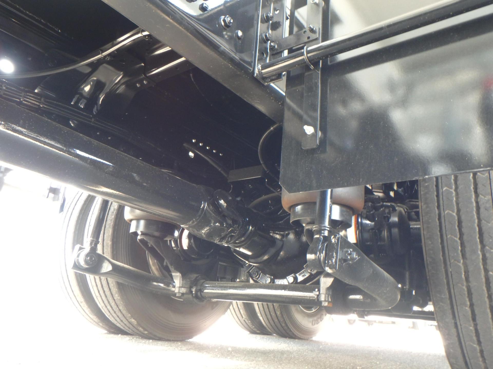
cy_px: 184
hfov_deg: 61.7
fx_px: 413
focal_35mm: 29
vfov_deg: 48.2
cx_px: 246
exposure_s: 1/20
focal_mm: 5.2
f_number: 4.6
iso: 400
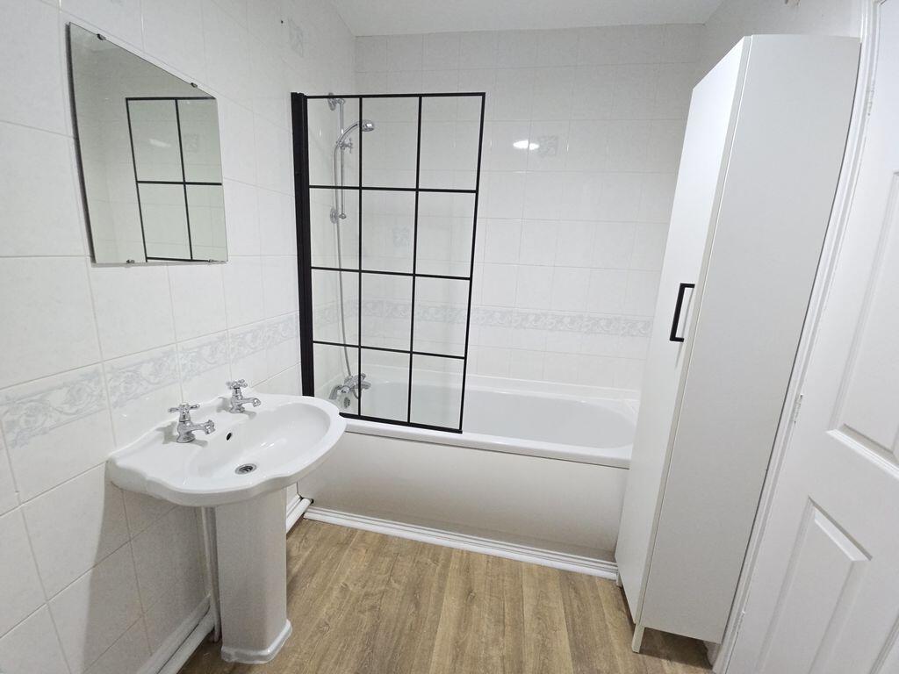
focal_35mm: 13
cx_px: 450
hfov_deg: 106.2
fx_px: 338
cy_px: 337
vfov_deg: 89.9
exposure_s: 1/50
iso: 200
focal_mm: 2.2
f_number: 2.2
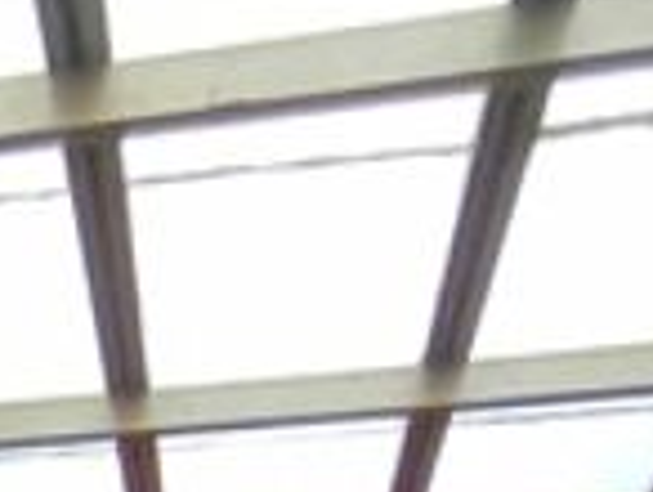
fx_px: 1379
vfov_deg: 14.9
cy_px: 1087
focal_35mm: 73
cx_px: -63
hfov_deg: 24.8
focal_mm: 1.65
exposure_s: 1/60
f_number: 2.2
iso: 160
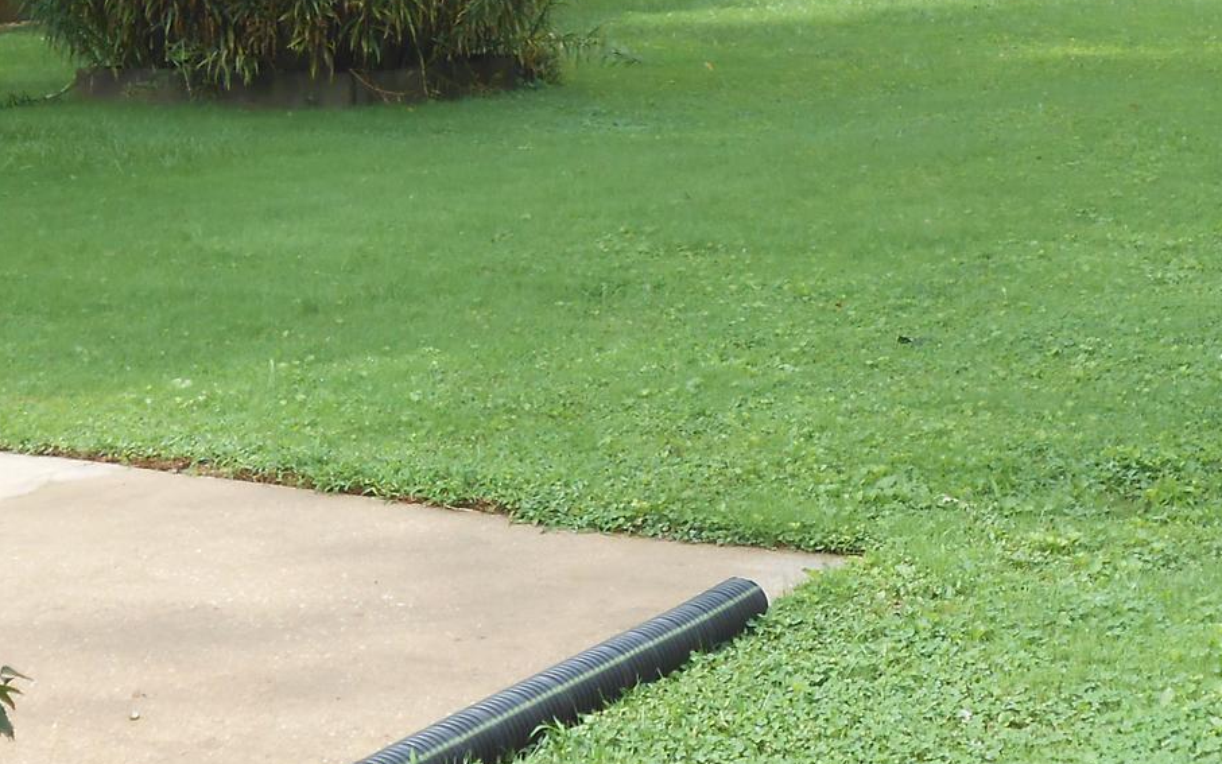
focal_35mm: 91
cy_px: 4
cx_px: 858
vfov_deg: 14.2
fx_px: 3031
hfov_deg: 22.7
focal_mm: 6.8
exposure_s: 1/250
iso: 80
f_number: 4.2
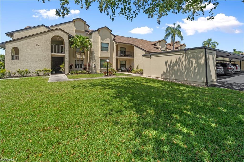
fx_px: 95
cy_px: 81
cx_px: 122
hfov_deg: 104.3
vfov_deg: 81.2
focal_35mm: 14
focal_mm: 14
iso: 250
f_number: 9
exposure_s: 1/320
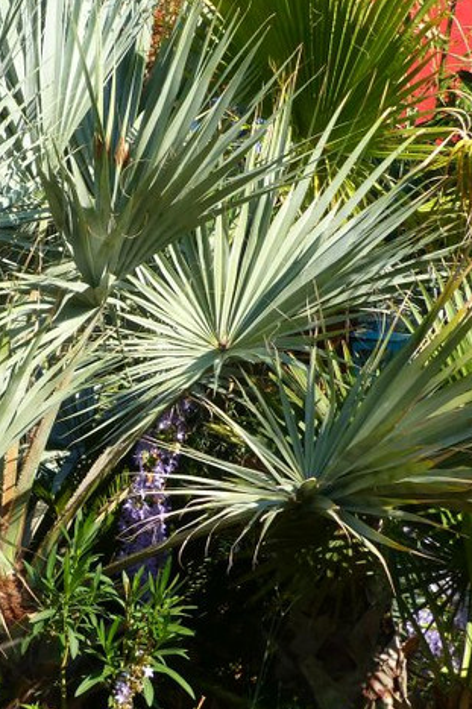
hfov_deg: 12.7
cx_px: 24
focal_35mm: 107
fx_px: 2106
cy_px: 334
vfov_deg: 19.1
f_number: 4
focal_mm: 8.1
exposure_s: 1/500
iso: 100
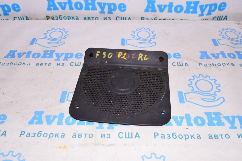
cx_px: 121
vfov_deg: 39.9
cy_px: 80
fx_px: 222
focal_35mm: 33
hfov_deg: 57.3
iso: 1600
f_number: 8
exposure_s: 1/200
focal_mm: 22
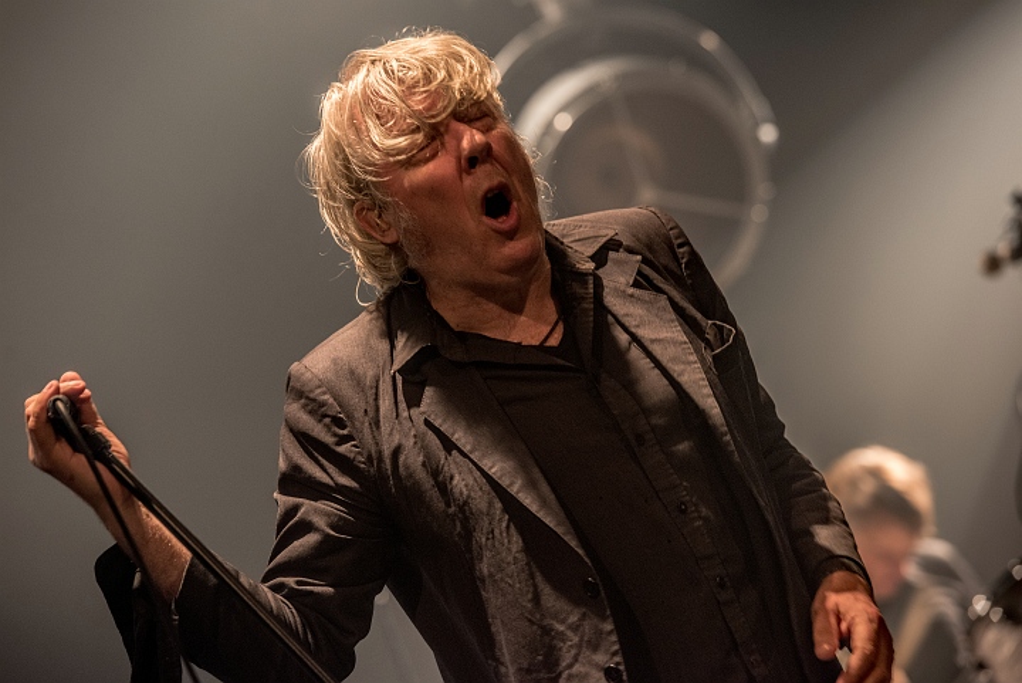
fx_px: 4403
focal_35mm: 155
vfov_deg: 8.9
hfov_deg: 13.2
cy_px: 342
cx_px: 511
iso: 1250
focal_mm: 155
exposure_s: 1/100
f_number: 4.5
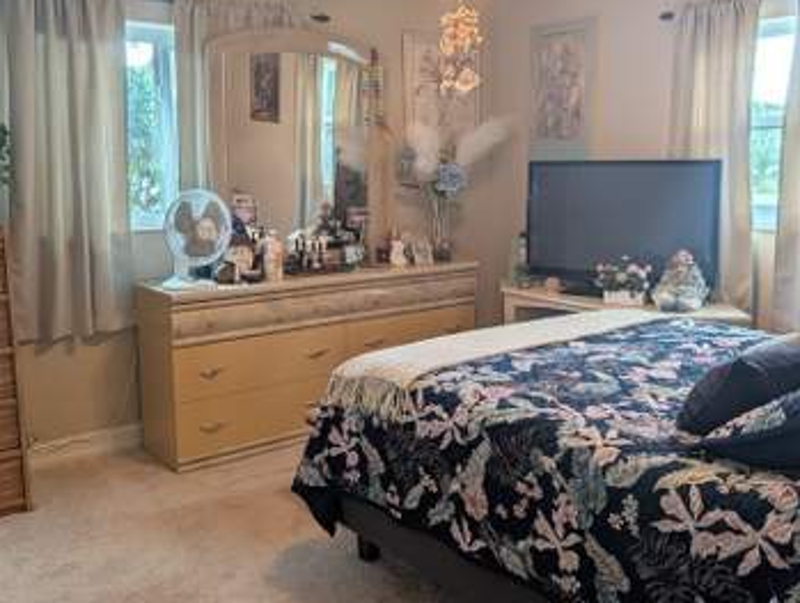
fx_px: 764
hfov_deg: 55.3
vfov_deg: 43.0
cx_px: 401
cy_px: 283
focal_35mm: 33
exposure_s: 1/120
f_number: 1.68
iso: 25
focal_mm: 6.9
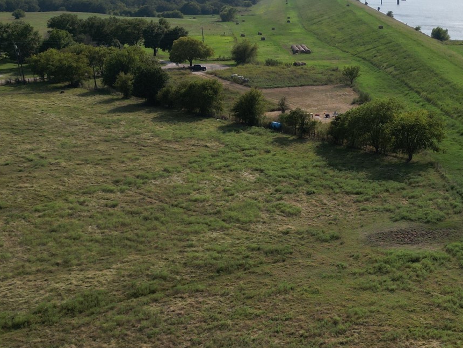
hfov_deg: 32.3
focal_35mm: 57
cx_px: 405
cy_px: 215
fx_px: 763
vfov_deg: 25.6
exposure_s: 1/5000
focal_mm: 6.72
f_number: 1.7
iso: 140
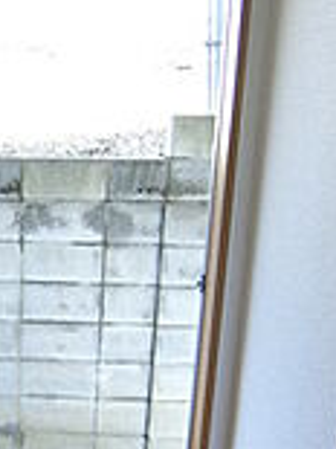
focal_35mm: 59
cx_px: 9
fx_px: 765
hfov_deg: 23.8
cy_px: 365
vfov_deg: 31.8
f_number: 2.7
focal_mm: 4.06
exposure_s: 1/125
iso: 200
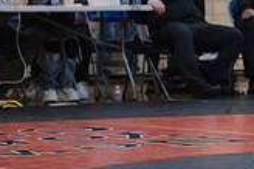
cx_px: 434
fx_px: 1748
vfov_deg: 5.5
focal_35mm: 248
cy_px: 10
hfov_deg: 8.1
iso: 8000
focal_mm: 70
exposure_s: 1/400
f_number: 3.2
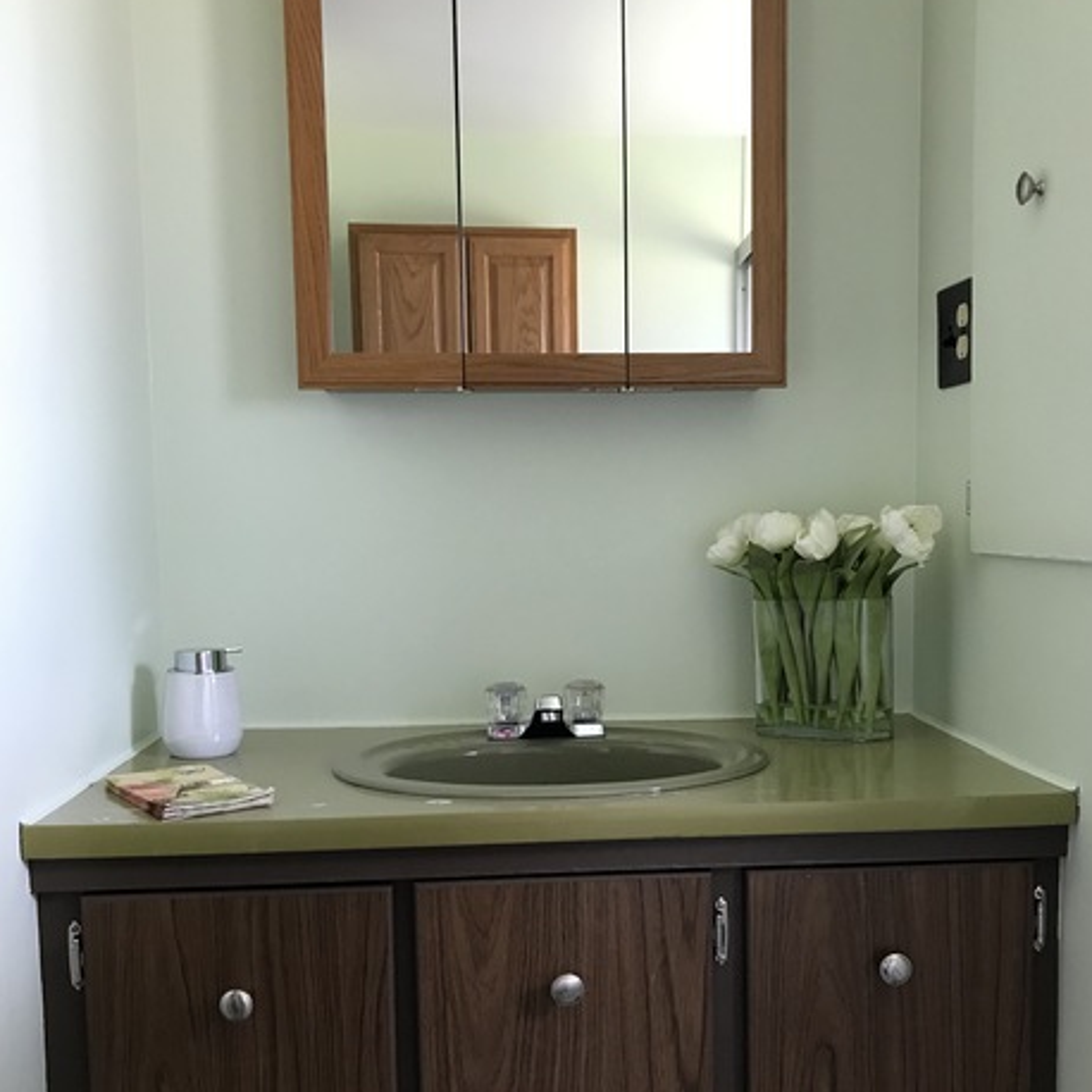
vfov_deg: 45.8
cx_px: 594
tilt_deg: -4.9
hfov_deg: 46.0
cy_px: 647
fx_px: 1285
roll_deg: +0.5
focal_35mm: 36
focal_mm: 3.99
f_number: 1.8
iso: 50
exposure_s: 1/15
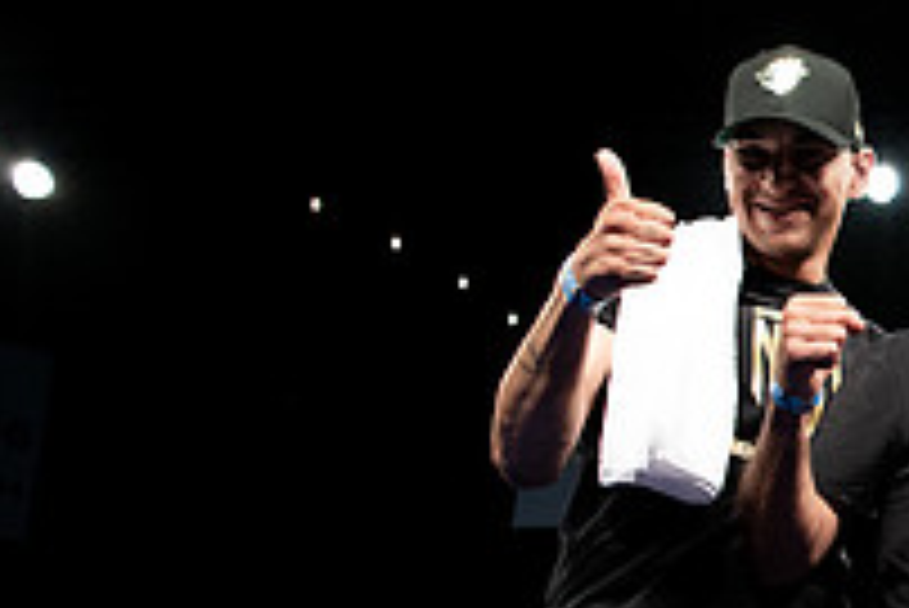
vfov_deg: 19.5
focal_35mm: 69
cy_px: 525
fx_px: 1743
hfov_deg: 24.6
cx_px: 1251
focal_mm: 24
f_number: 2.8
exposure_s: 1/800
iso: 1600
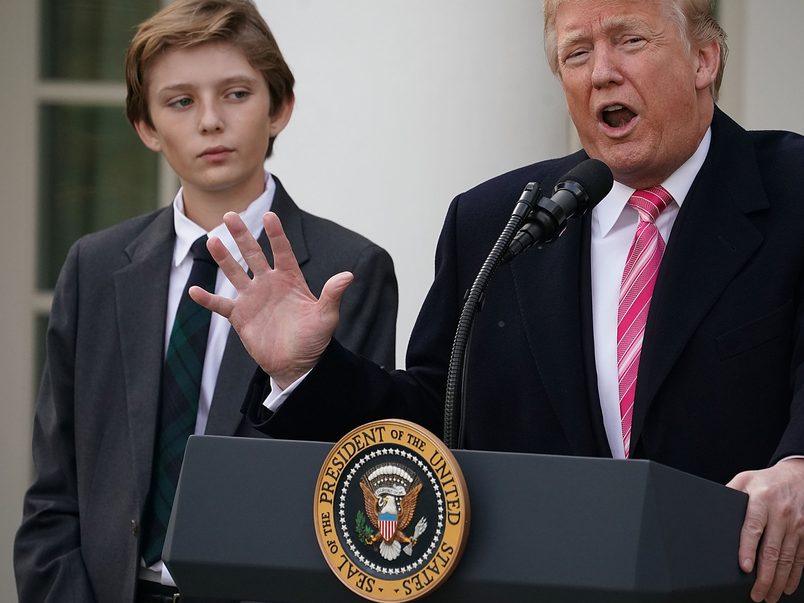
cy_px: 268
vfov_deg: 3.1
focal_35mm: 474
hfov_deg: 4.2
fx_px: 11008
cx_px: 453
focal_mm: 382
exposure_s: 1/1600
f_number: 8
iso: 2500
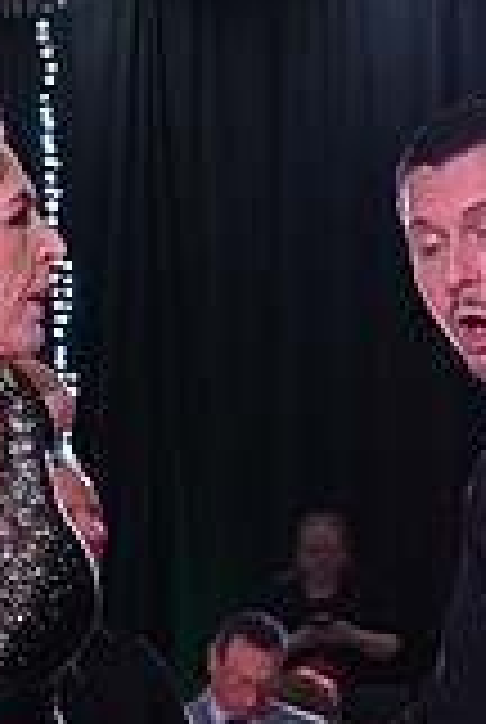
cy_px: 1142
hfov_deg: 5.4
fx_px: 5141
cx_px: 79
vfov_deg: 7.9
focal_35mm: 255
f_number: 8
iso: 5000
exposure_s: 1/320
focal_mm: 71
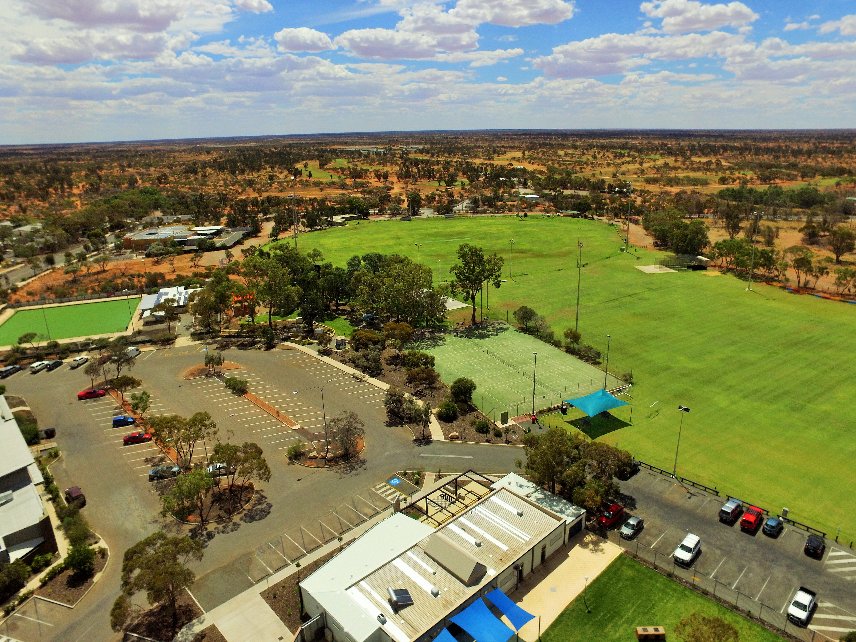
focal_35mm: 20
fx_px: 495
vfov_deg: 66.0
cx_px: 428
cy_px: 321
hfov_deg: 81.7
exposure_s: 1/3030
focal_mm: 3.61
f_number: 2.8
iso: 100
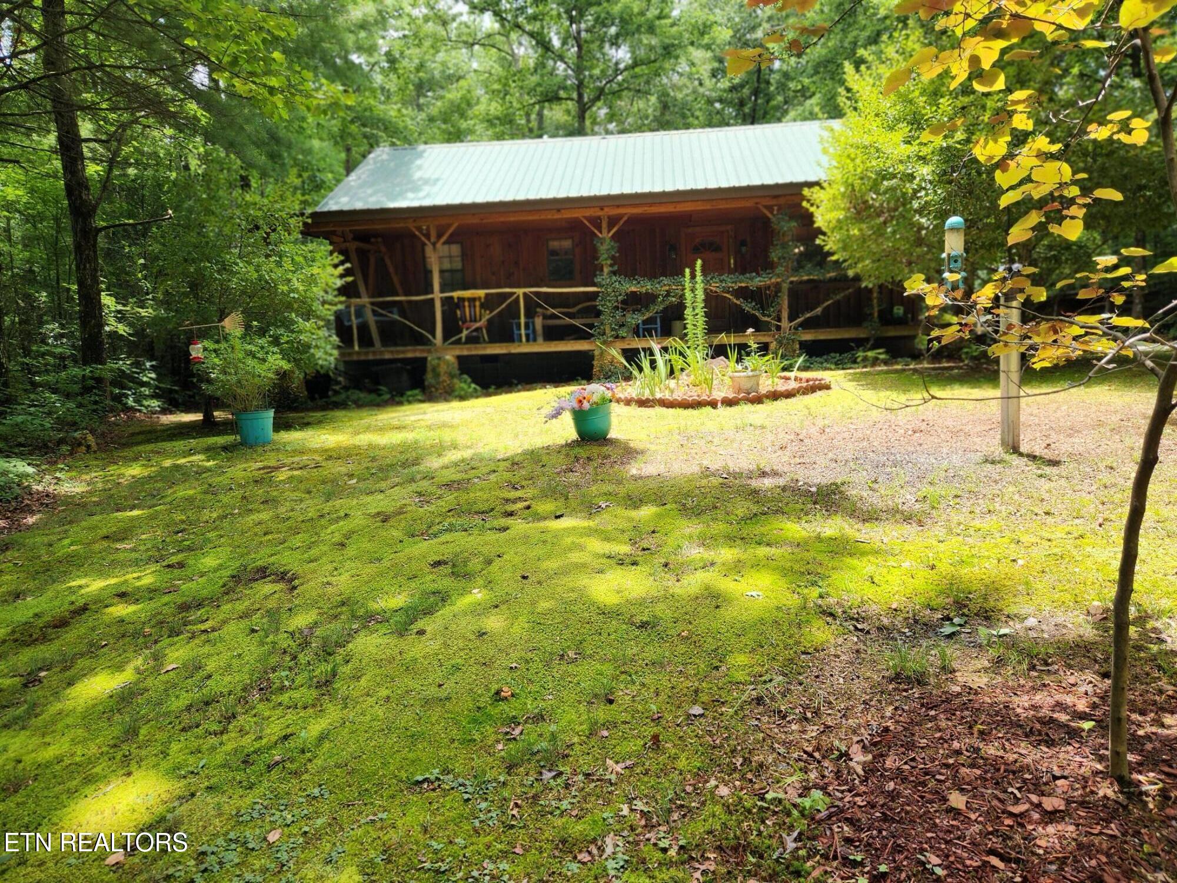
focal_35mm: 23
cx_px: 588
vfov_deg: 58.9
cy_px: 442
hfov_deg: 73.9
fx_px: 782
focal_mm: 5.4
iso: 20
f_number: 1.8
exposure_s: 1/345
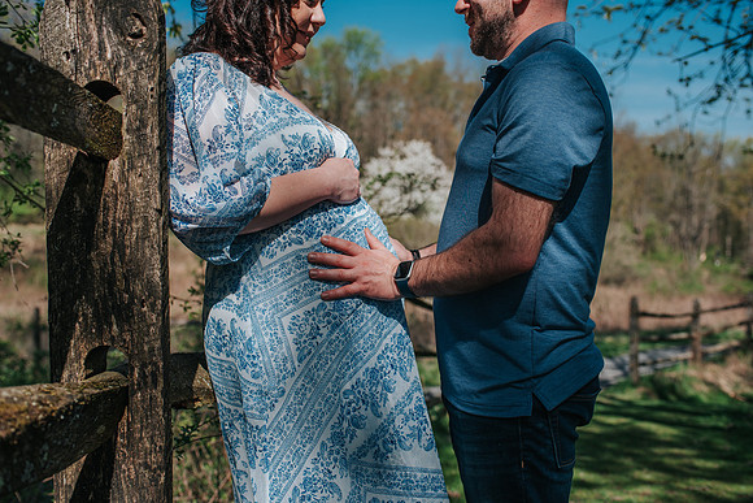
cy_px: 252
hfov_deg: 54.4
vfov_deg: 37.9
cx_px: 376
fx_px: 732
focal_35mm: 35
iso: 110
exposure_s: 1/1250
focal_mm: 35
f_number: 3.5
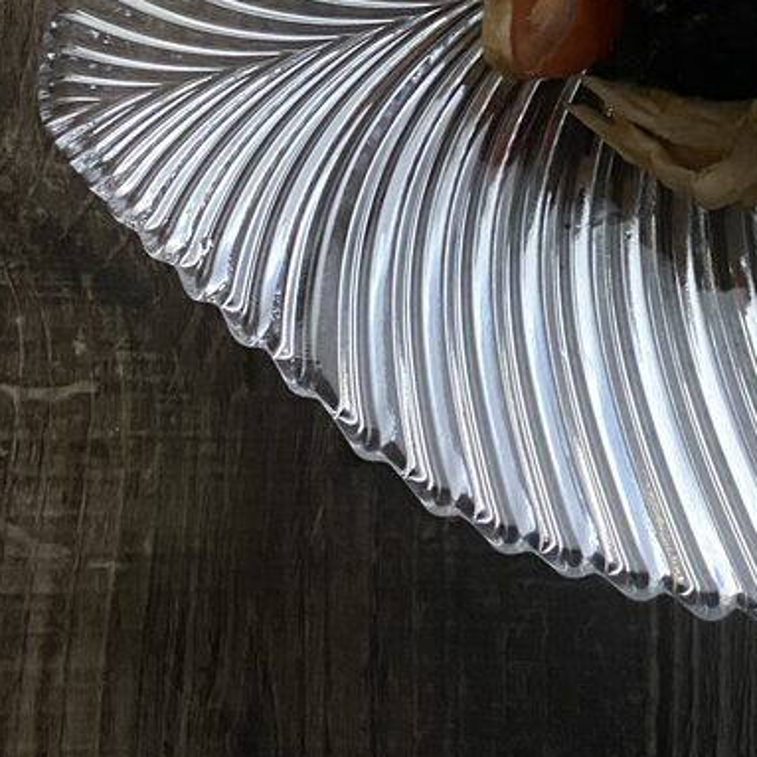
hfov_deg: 22.3
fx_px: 1781
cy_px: -247
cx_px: 882
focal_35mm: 72
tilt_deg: -76.5
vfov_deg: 21.5
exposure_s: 1/40
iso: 500
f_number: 1.8
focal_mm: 4.25
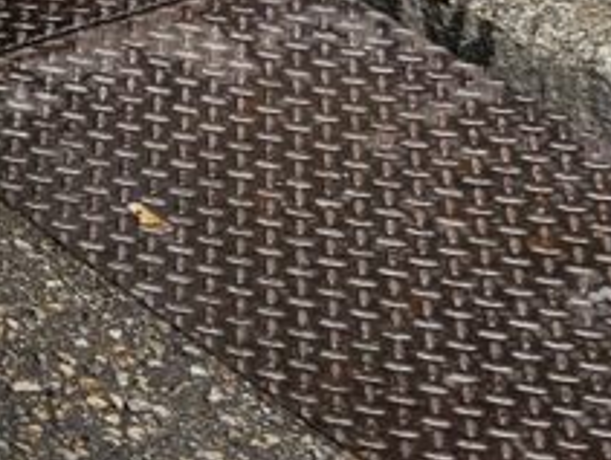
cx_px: -1488
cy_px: -341
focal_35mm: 174
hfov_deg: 8.5
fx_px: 3076
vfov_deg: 8.3
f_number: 1.7
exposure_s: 1/180
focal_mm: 6.3
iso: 12
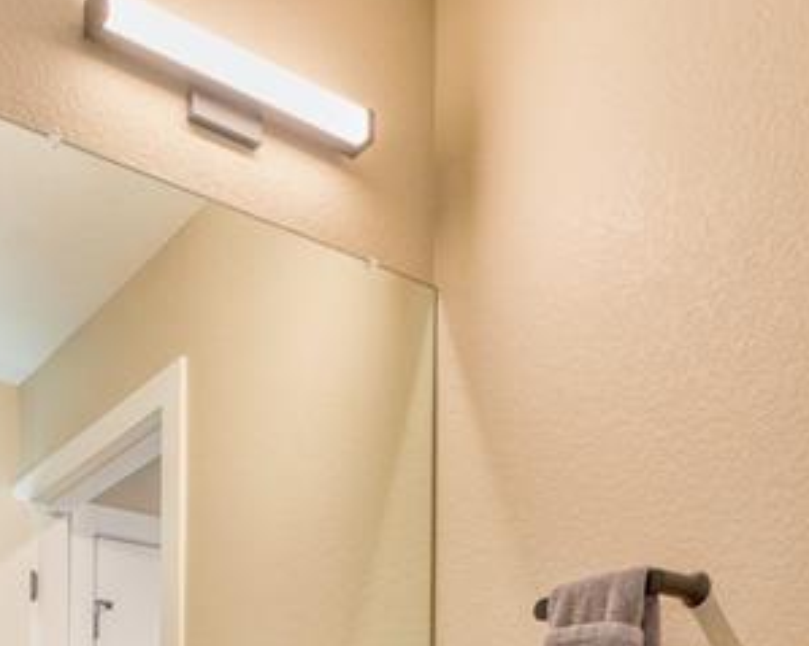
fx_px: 1077
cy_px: 900
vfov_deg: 26.6
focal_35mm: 45
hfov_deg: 39.9
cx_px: 189
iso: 1250
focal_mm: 14
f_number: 7.1
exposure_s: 1/8
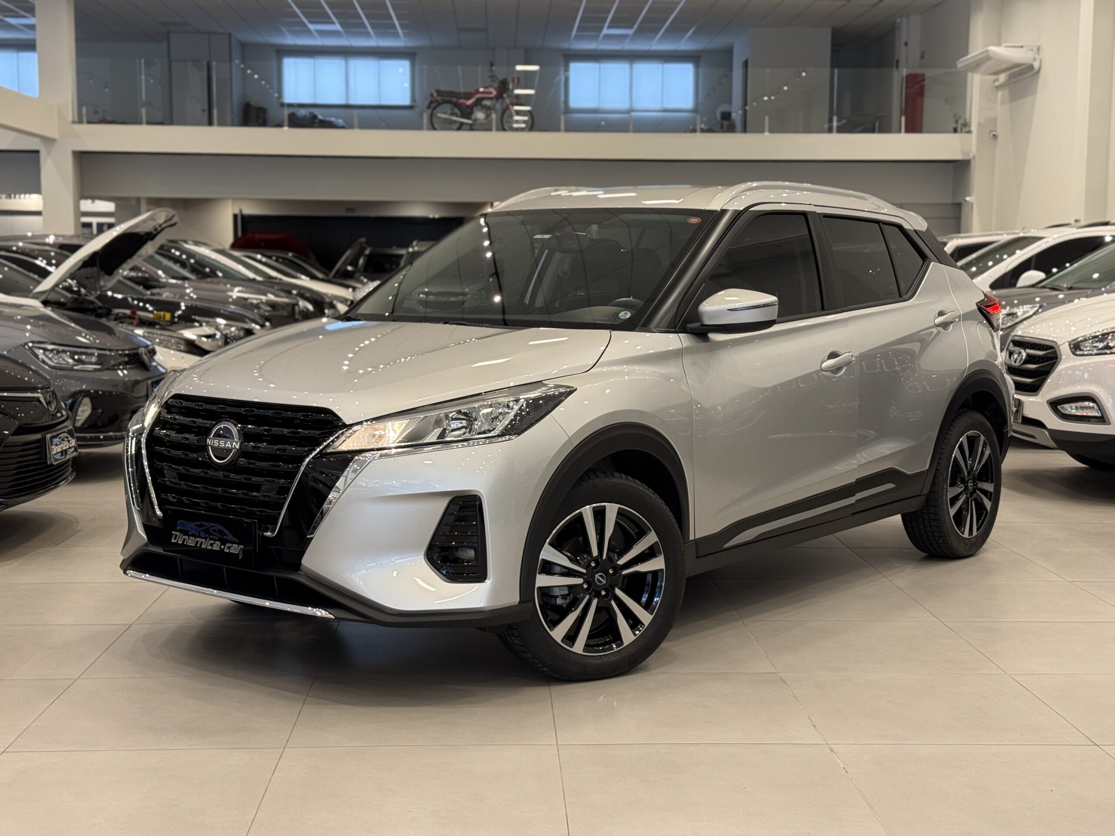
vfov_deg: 30.3
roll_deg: -0.7
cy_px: 418
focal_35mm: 48
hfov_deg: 39.7
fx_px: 1546
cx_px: 558
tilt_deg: -5.1
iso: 160
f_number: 1.78
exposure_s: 1/60
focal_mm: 6.76
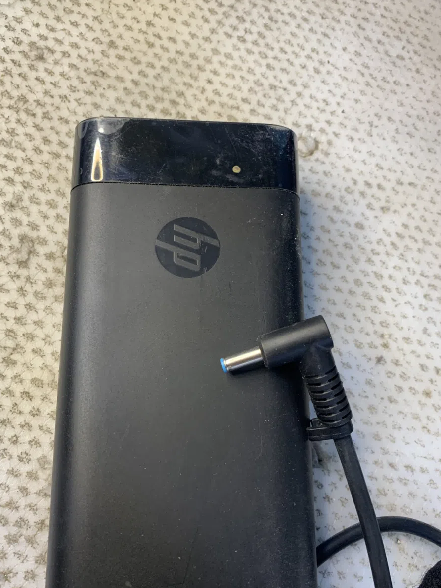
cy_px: 313
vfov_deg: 59.9
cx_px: 196
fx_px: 510
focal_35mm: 30
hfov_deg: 46.7
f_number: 1.8
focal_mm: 4.25
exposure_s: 1/60
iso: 160
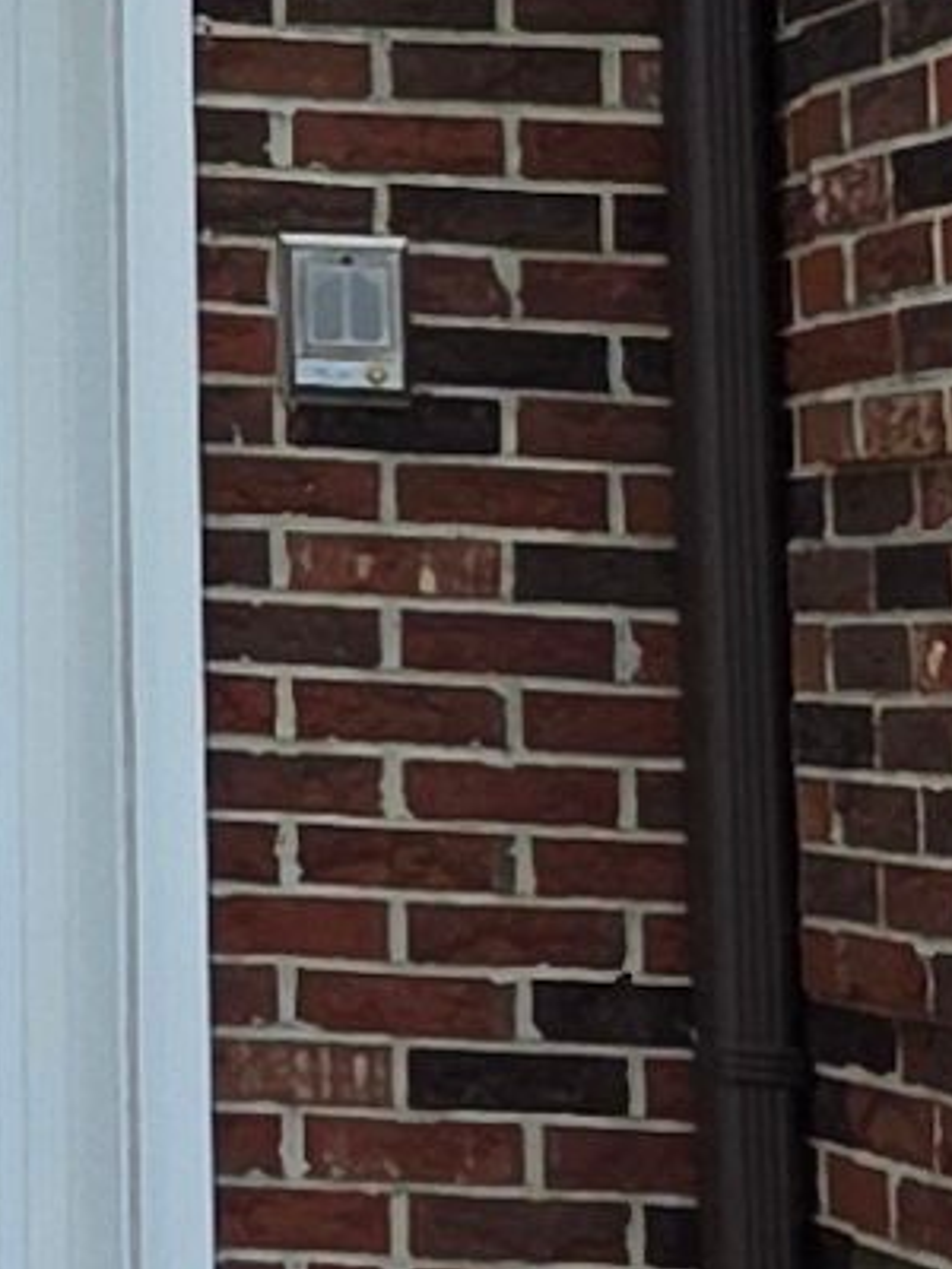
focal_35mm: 130
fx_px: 4767
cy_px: -463
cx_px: -1139
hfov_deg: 10.2
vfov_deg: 14.4
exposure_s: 1/2657
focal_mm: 2.2
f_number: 1.9
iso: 40
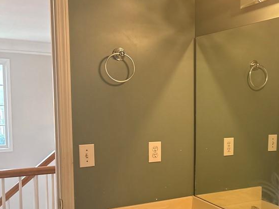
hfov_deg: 37.3
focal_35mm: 48
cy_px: 132
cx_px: 247
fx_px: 387
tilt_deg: -4.8
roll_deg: -1.1
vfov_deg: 30.1
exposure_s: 1/60
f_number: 1.6
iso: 200
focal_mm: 5.96
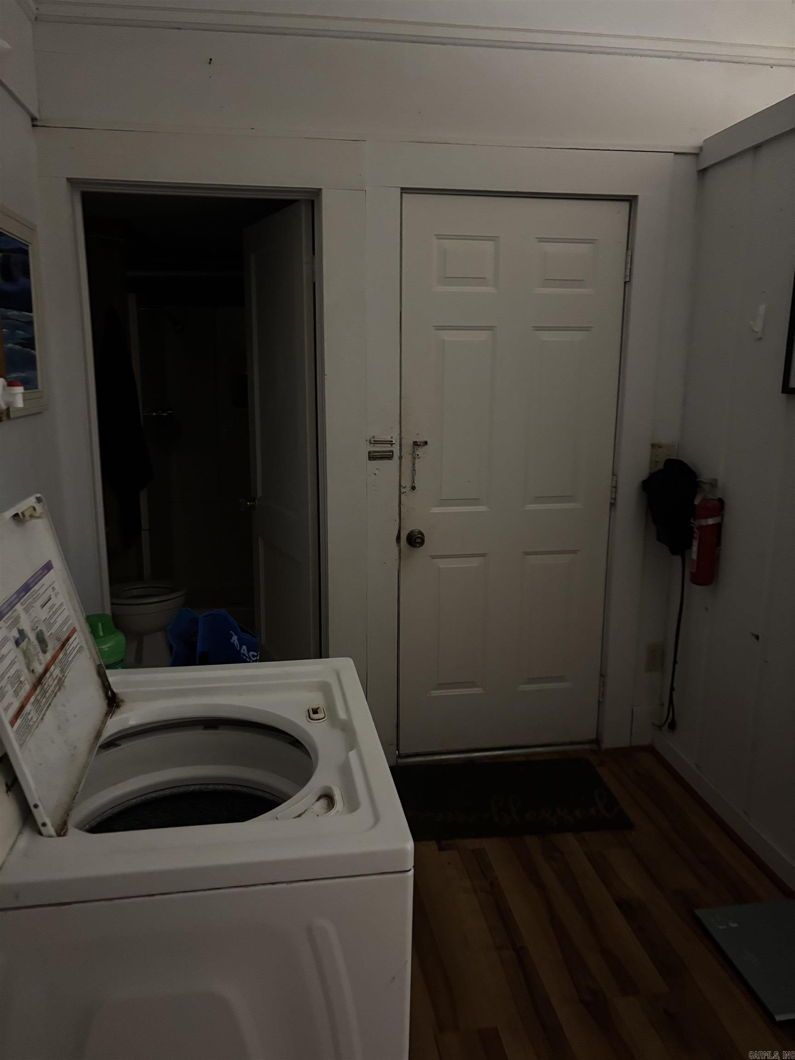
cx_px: 398
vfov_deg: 67.3
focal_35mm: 26
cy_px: 530
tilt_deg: -11.2
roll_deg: -1.9
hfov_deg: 53.1
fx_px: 796
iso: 1000
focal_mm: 5.96
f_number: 1.6
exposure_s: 1/24
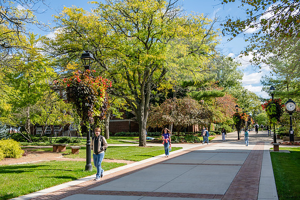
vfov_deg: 28.1
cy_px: 100
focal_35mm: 48
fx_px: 400
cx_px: 150
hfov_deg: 41.1
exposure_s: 1/400
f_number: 5
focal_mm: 48
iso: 125
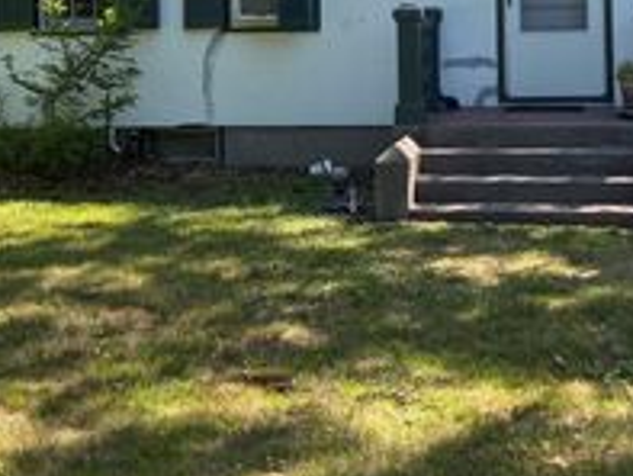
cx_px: 427
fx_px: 1116
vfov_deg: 22.9
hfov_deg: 31.4
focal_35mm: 61
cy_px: -18
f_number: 1.78
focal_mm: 6.76
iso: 100
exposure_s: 1/1361
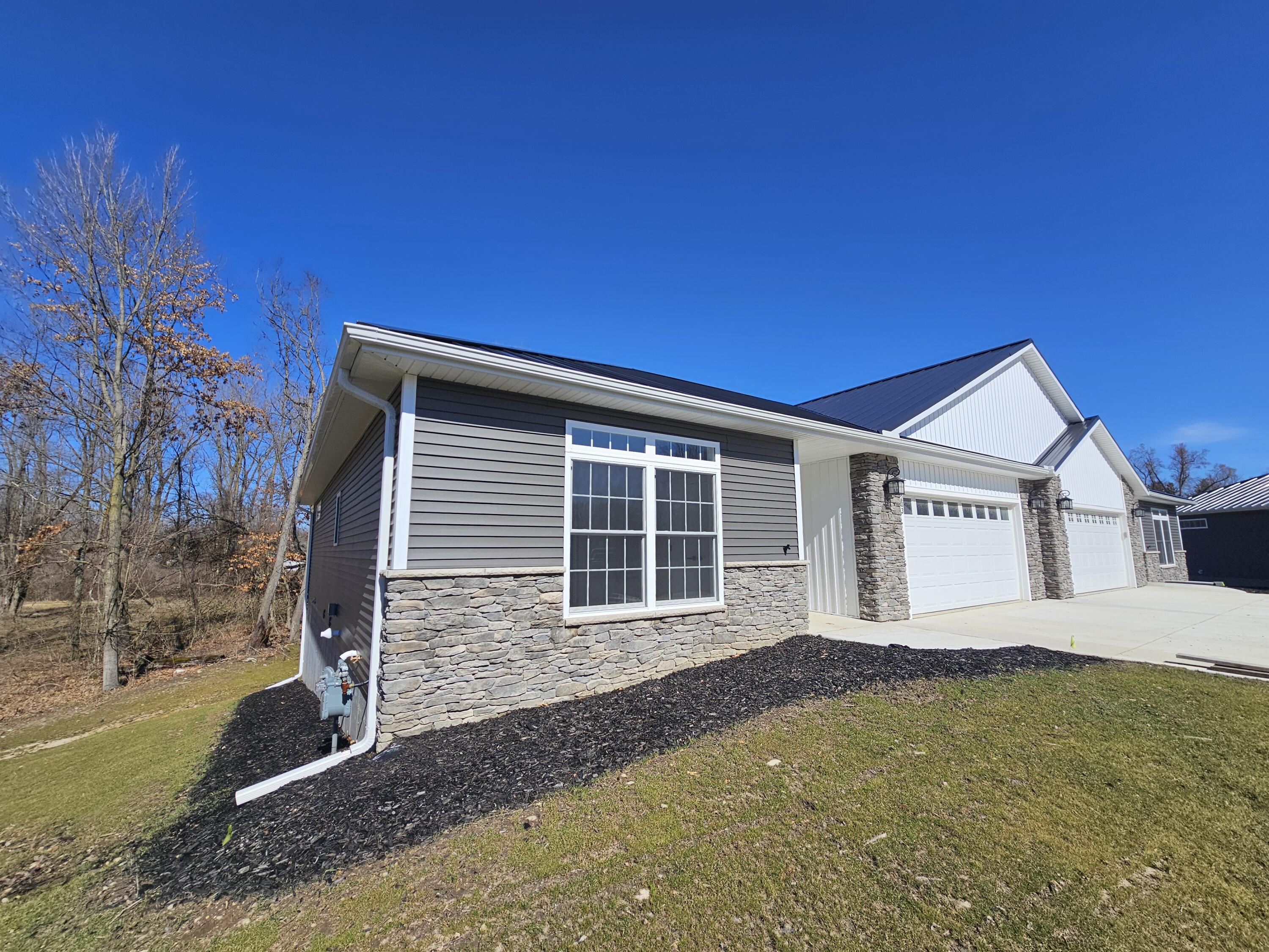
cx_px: 634
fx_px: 477
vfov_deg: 89.9
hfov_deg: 106.2
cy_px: 476
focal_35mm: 13
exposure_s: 1/3409
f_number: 2.2
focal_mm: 2.2
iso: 50
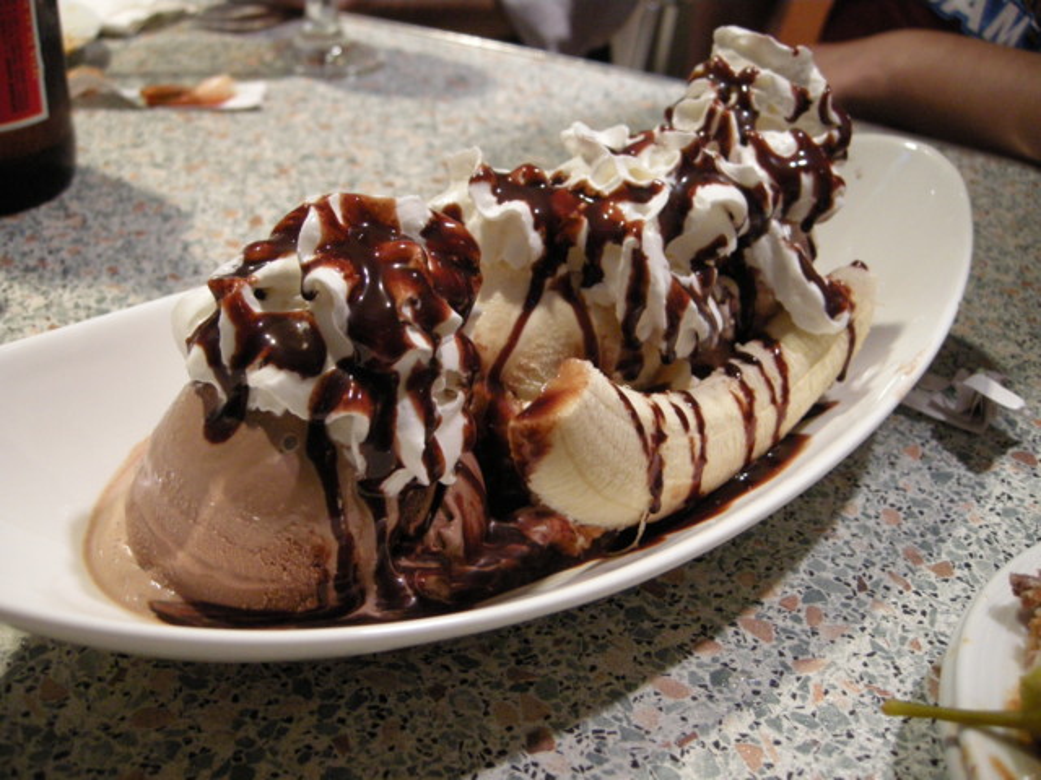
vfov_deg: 40.7
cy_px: 390
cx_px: 520
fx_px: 1053
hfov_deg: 52.6
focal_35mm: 35
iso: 400
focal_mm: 7.5
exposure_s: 1/16.4
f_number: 2.7
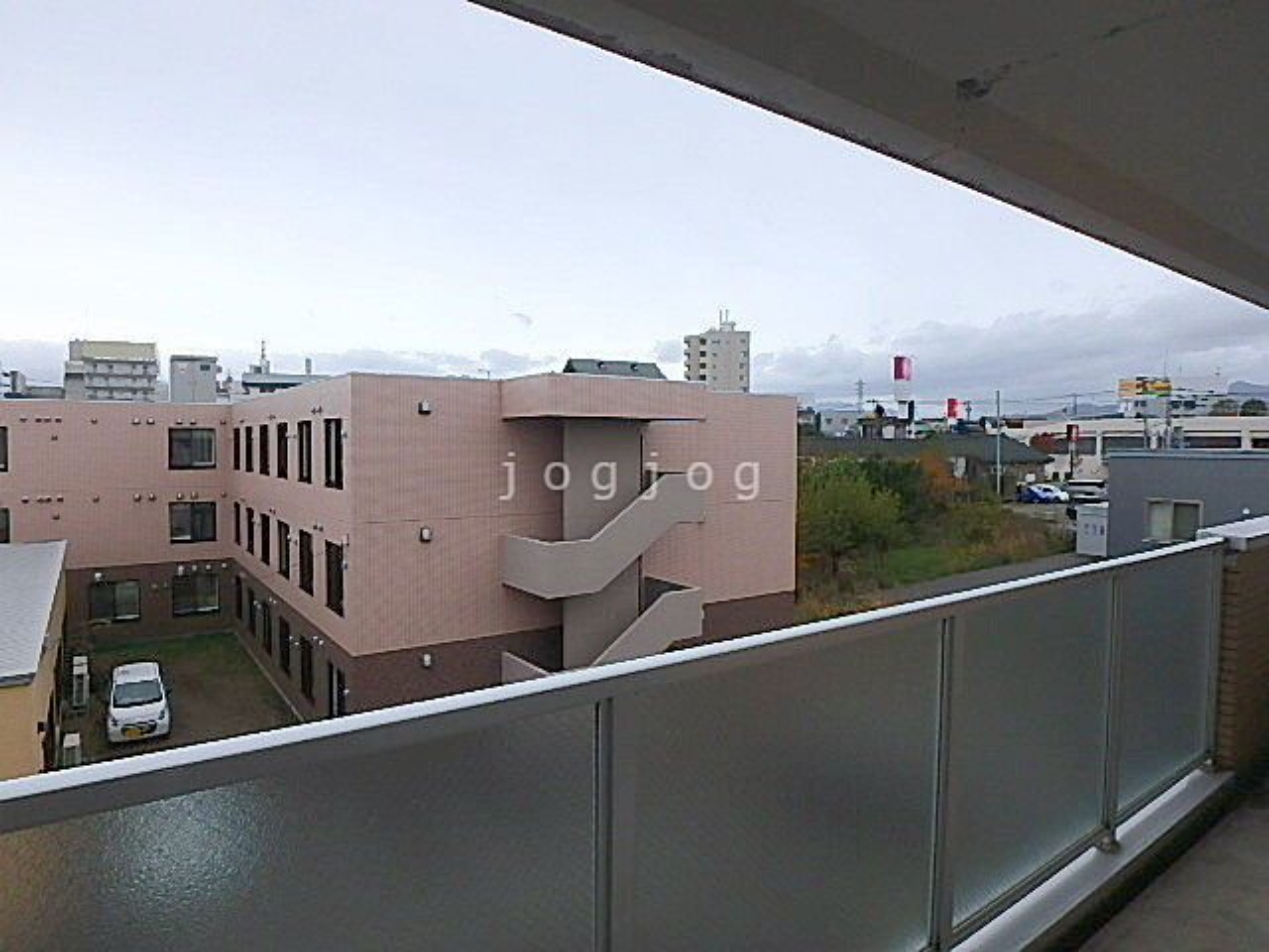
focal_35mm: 21
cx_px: 634
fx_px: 770
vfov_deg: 63.4
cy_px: 476
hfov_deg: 79.0
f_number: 3.5
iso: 125
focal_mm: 3.7
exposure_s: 1/500
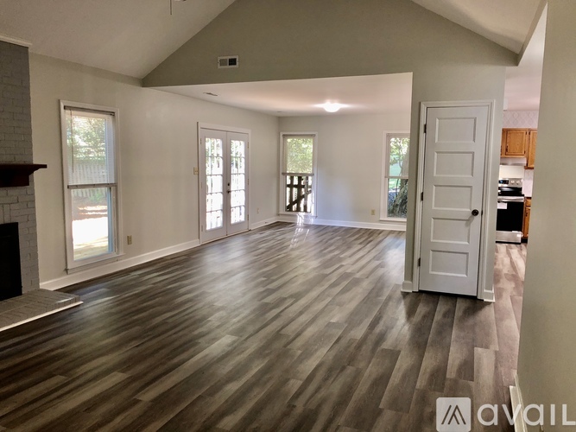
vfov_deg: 49.7
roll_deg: -0.1
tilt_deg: -6.2
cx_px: 288
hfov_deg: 63.5
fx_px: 466
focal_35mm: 28
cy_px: 216
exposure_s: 1/15
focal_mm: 3.99
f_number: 1.8
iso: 32
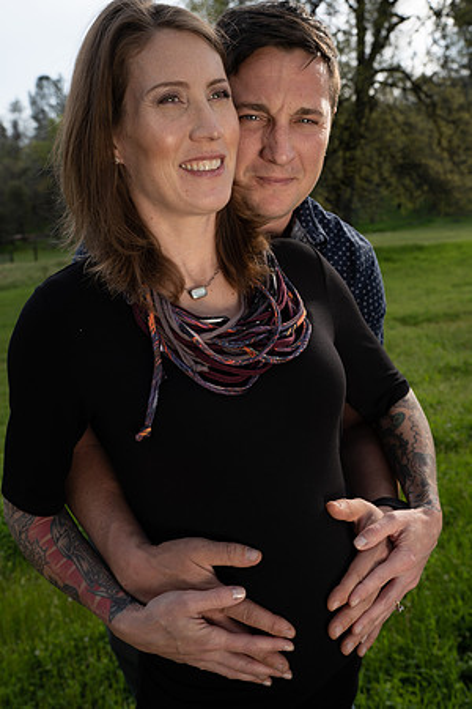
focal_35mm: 32
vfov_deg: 58.7
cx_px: 236
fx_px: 629
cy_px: 354
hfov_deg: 41.1
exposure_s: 1/125
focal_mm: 32
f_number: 6.3
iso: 100
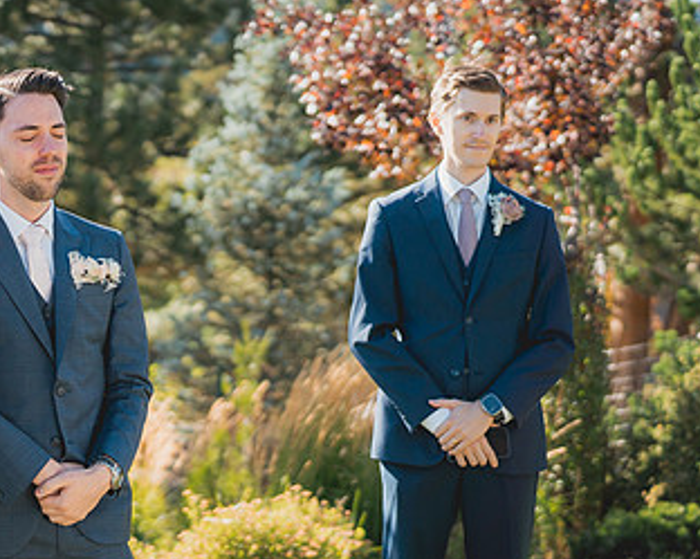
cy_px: 271
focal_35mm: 90
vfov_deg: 17.1
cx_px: 108
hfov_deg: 20.9
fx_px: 1863
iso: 200
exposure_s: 1/4000
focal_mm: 50
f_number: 1.8
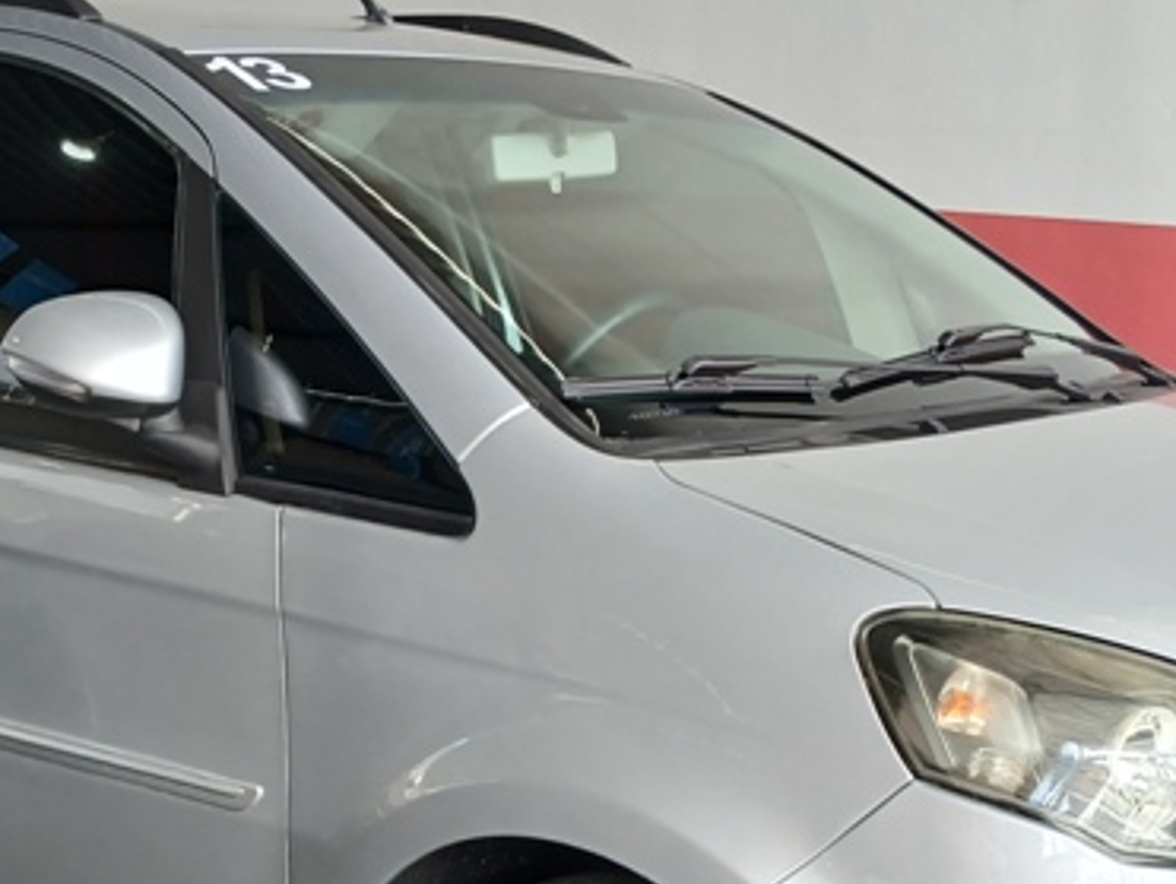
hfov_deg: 34.2
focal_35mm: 56
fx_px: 1904
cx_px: 450
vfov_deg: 25.0
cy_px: 868
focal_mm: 3.98
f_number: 1.8
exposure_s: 1/60
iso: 50
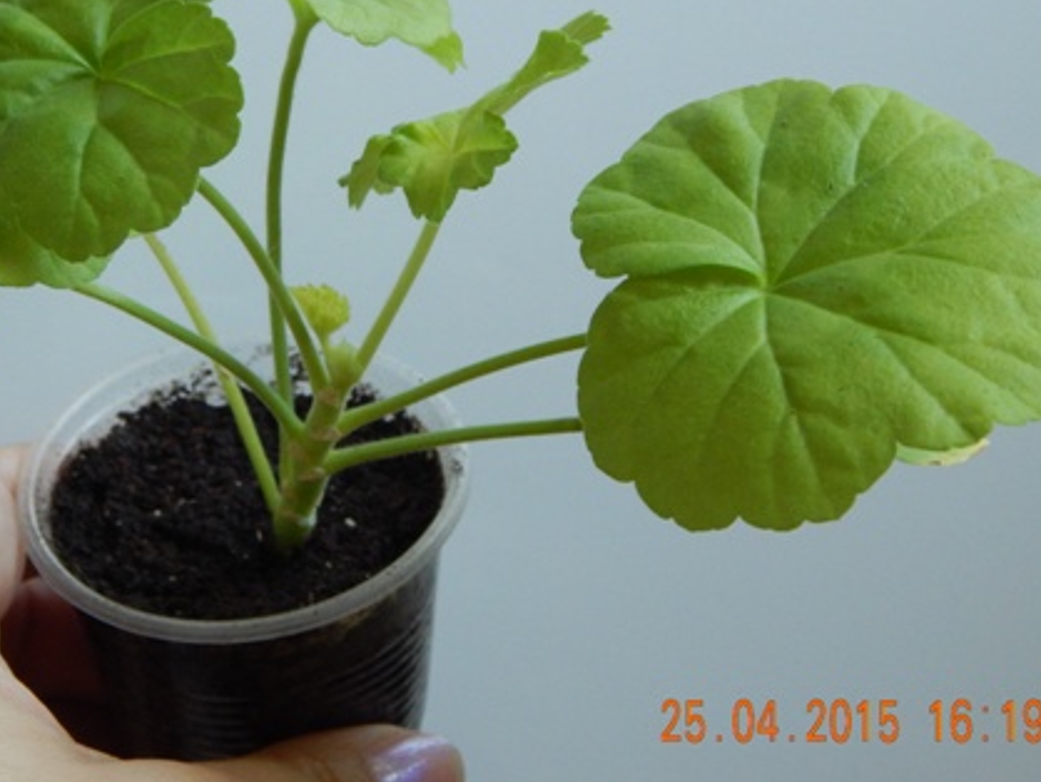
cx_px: 324
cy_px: 203
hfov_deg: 21.2
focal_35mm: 92
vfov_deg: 16.0
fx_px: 2768
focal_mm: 9.7
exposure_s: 1/30
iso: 250
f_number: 3.8
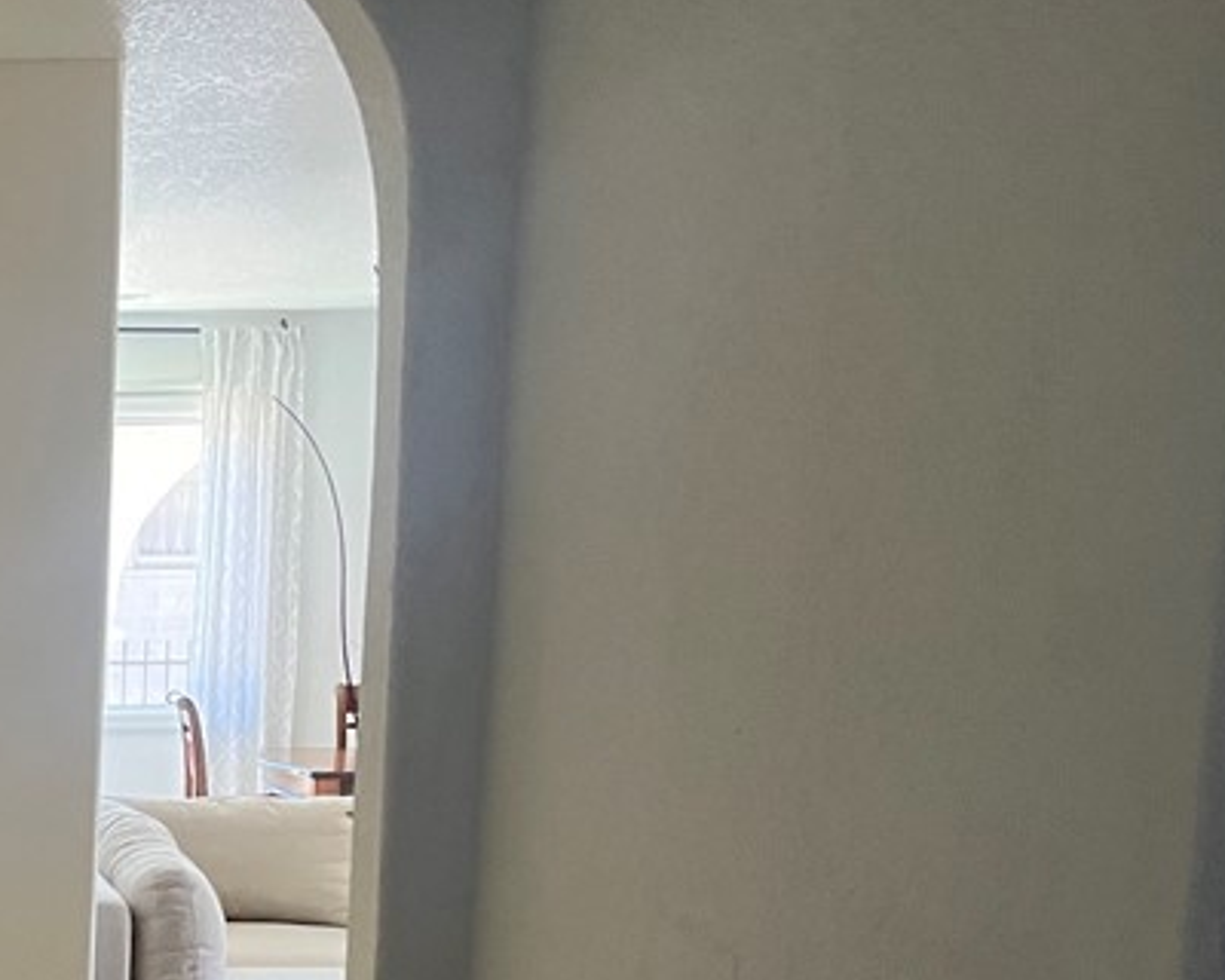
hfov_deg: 25.5
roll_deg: +0.4
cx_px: -322
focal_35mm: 65
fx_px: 2357
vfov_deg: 22.5
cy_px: 1008
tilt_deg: -11.8
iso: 320
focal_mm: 5.1
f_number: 1.6
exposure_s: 1/60
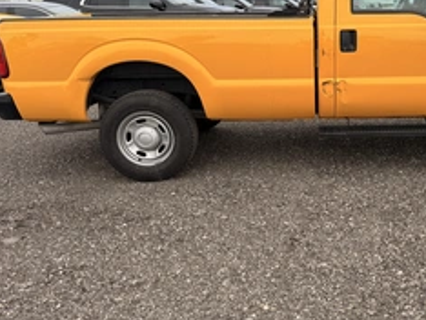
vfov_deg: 35.0
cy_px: 122
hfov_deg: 44.2
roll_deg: +1.3
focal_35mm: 41
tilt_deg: -11.6
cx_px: 319
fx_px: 505
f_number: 1.78
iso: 80
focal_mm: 6.76
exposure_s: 1/2703
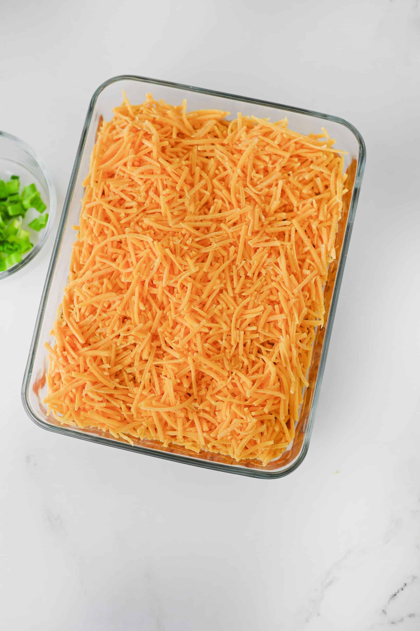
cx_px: 210
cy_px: 316
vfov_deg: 39.6
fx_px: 876
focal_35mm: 50
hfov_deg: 27.0
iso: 110
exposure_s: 1/160
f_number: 3.5
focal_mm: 50
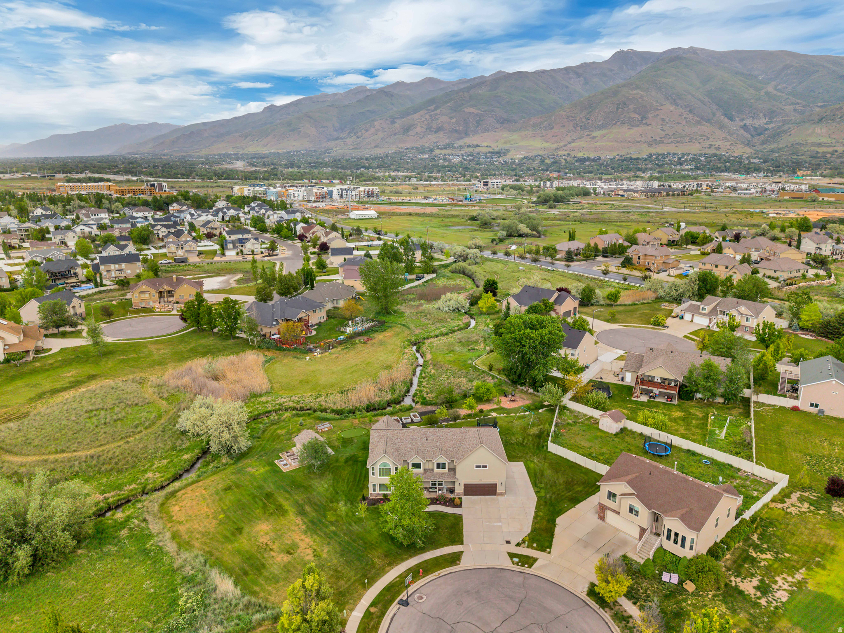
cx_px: 422
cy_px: 316
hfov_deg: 71.6
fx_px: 585
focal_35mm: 24
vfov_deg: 56.8
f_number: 1.8
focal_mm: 8.67
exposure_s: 1/250
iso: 200
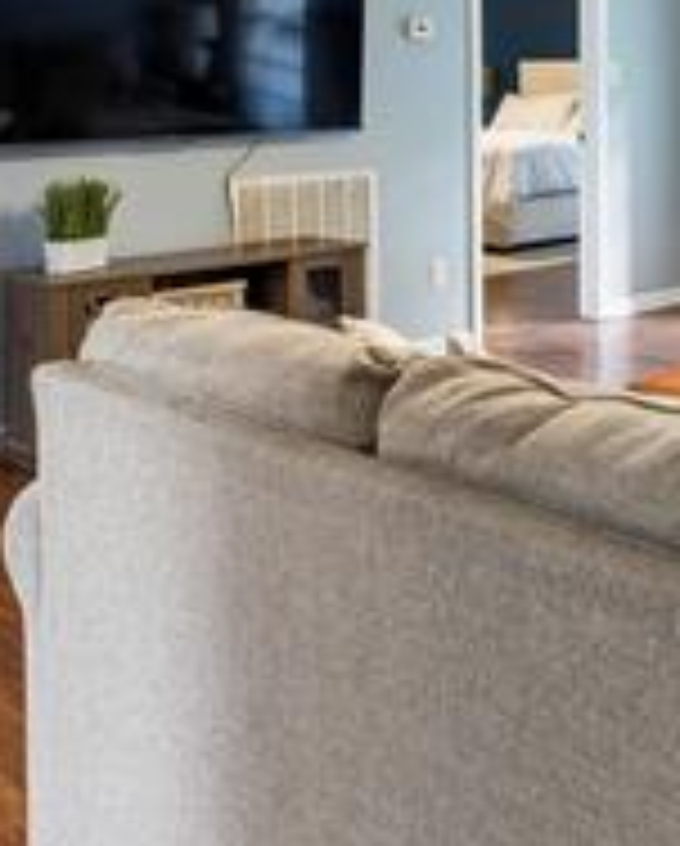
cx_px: 644
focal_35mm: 51
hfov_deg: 28.3
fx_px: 1280
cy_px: 90
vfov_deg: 34.6
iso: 400
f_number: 13
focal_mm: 16
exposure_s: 1/2
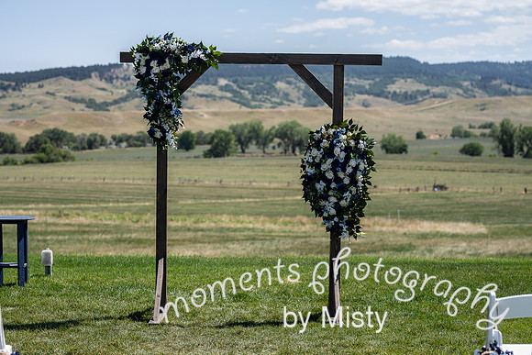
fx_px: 1256
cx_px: 266
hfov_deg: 23.9
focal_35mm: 85
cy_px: 178
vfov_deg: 16.1
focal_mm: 85
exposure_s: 1/500
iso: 80
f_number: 4
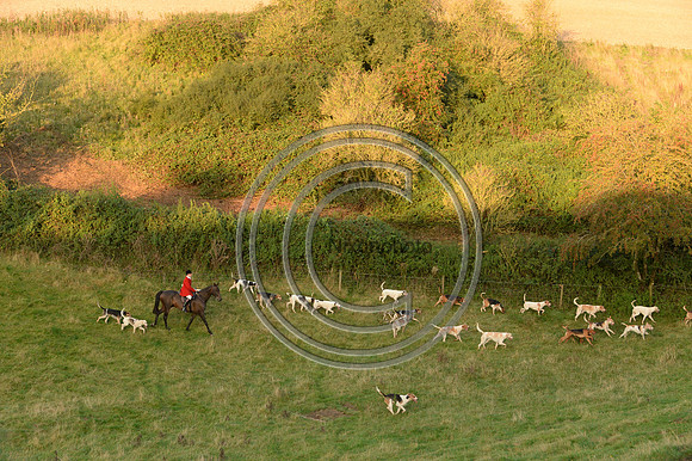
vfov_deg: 19.4
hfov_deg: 28.9
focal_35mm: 70
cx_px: 346
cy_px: 230
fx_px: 1345
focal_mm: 70
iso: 2500
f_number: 5
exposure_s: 1/1000
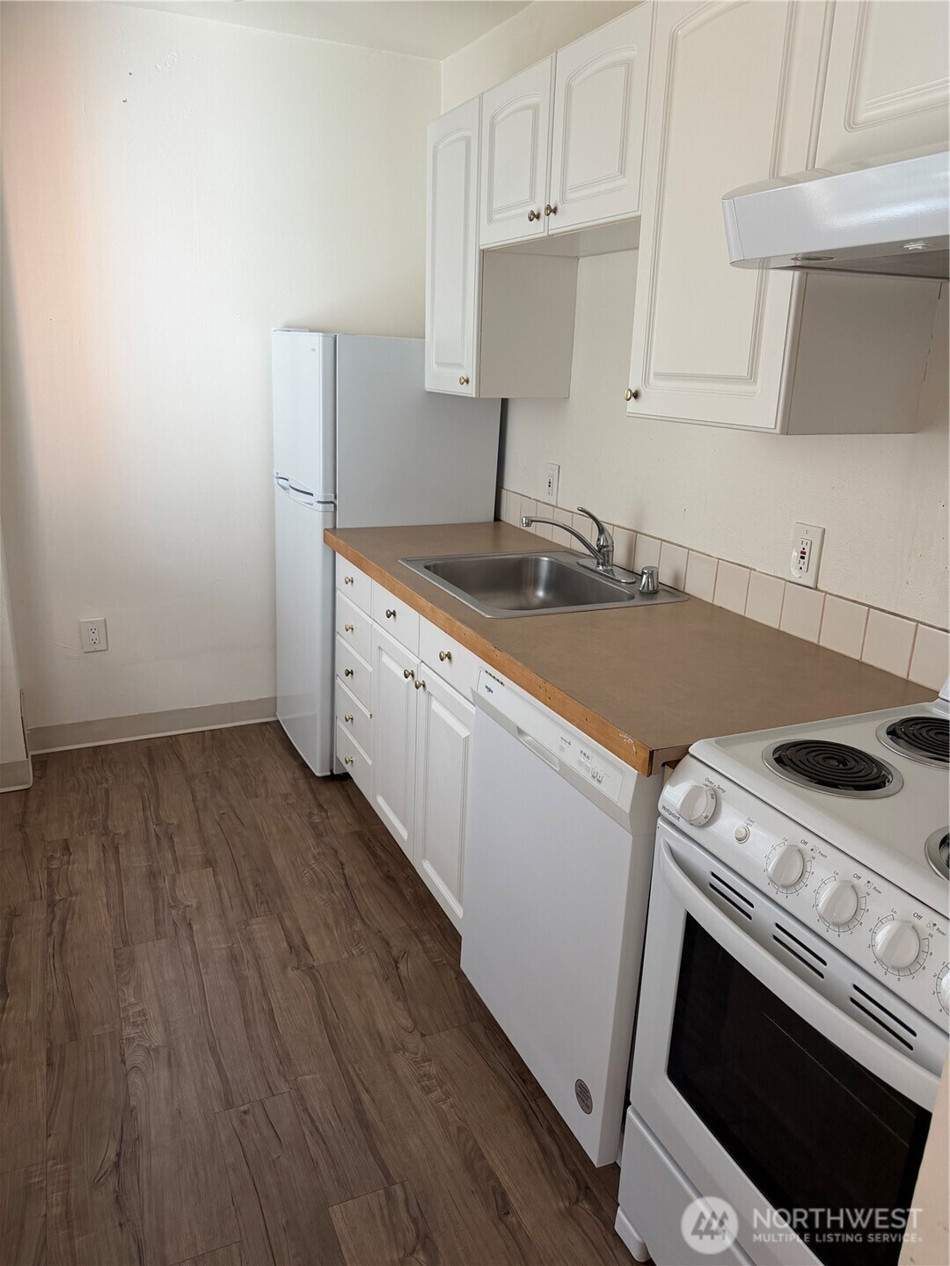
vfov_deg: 71.6
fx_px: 878
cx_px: 475
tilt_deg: -17.4
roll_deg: -2.6
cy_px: 633
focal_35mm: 24
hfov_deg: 56.8
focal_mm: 6.76
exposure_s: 1/109
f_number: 1.78
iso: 200
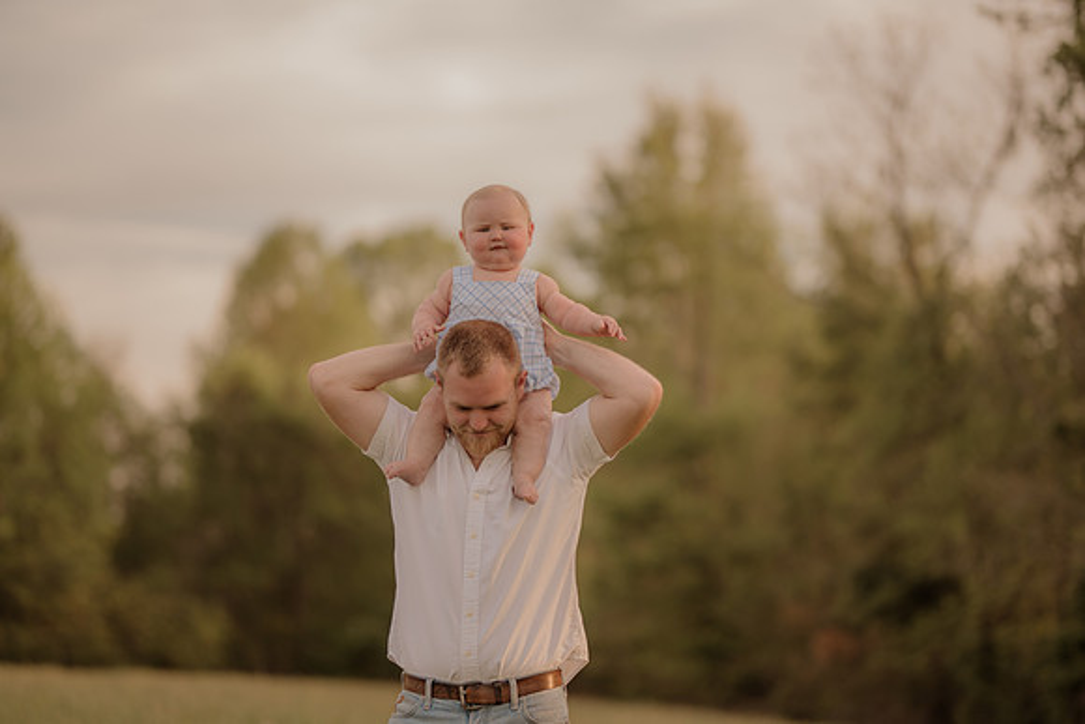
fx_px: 2562
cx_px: 542
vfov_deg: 16.1
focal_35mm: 85
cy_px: 362
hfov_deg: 23.9
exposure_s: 1/800
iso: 160
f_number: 1.4
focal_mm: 85
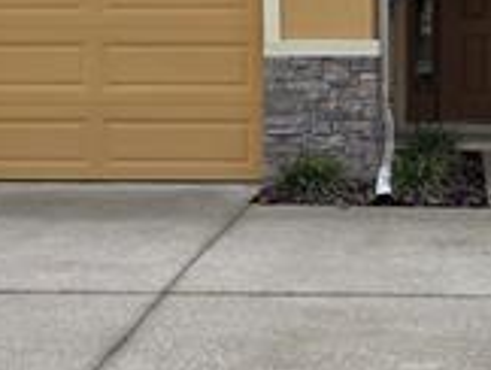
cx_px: 273
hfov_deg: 18.0
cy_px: 158
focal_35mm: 109
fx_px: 1548
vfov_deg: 13.6
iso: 80
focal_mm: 6.3
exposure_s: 1/7061
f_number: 1.7
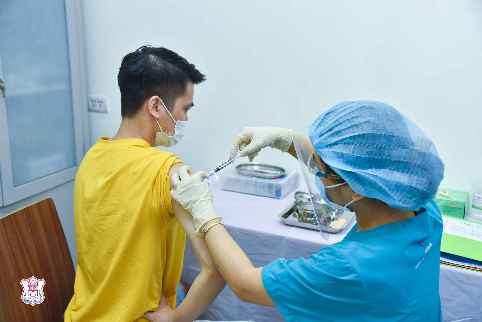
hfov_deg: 44.5
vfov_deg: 30.5
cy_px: 161
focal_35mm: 44
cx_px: 241
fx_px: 589
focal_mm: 44
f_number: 4.5
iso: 800
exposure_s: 1/100
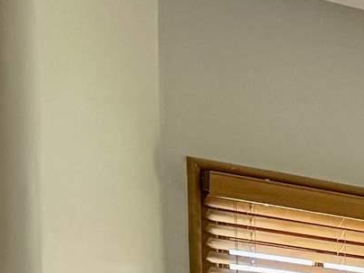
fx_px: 1914
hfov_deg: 10.1
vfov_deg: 7.6
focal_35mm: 182
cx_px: 722
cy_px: 665
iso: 80
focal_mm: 6.76
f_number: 1.78
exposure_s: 1/120
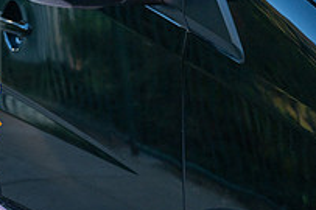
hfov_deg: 10.0
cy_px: 47
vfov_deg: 6.8
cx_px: -131
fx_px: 1754
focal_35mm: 200
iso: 400
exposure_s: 1/200
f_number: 6.3
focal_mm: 70
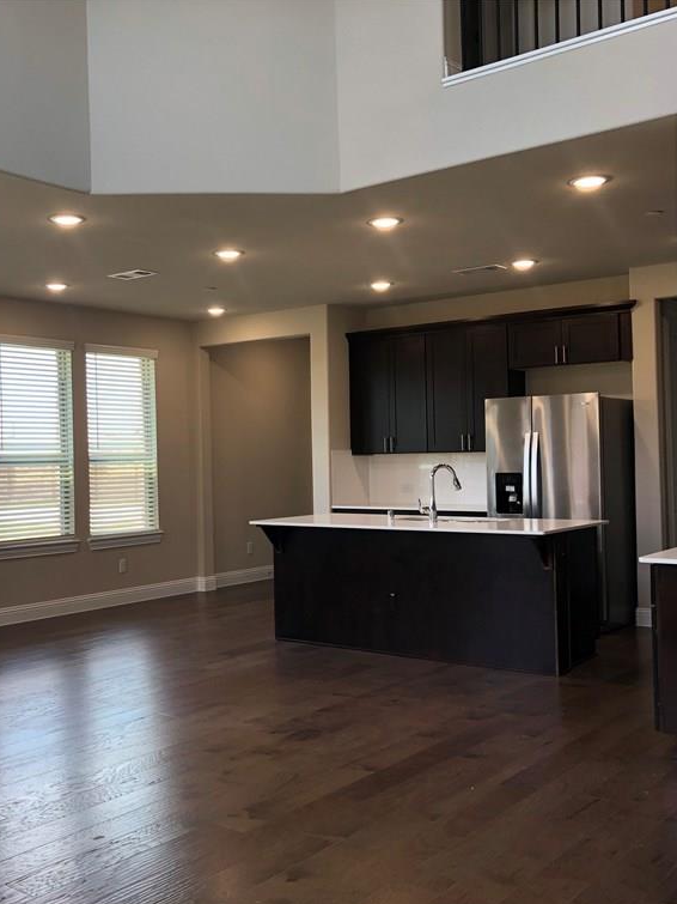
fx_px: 991
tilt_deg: -0.2
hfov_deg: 37.2
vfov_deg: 49.0
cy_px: 457
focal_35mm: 38
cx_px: 218
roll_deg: +2.2
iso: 50
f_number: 1.8
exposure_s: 1/120
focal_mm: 4
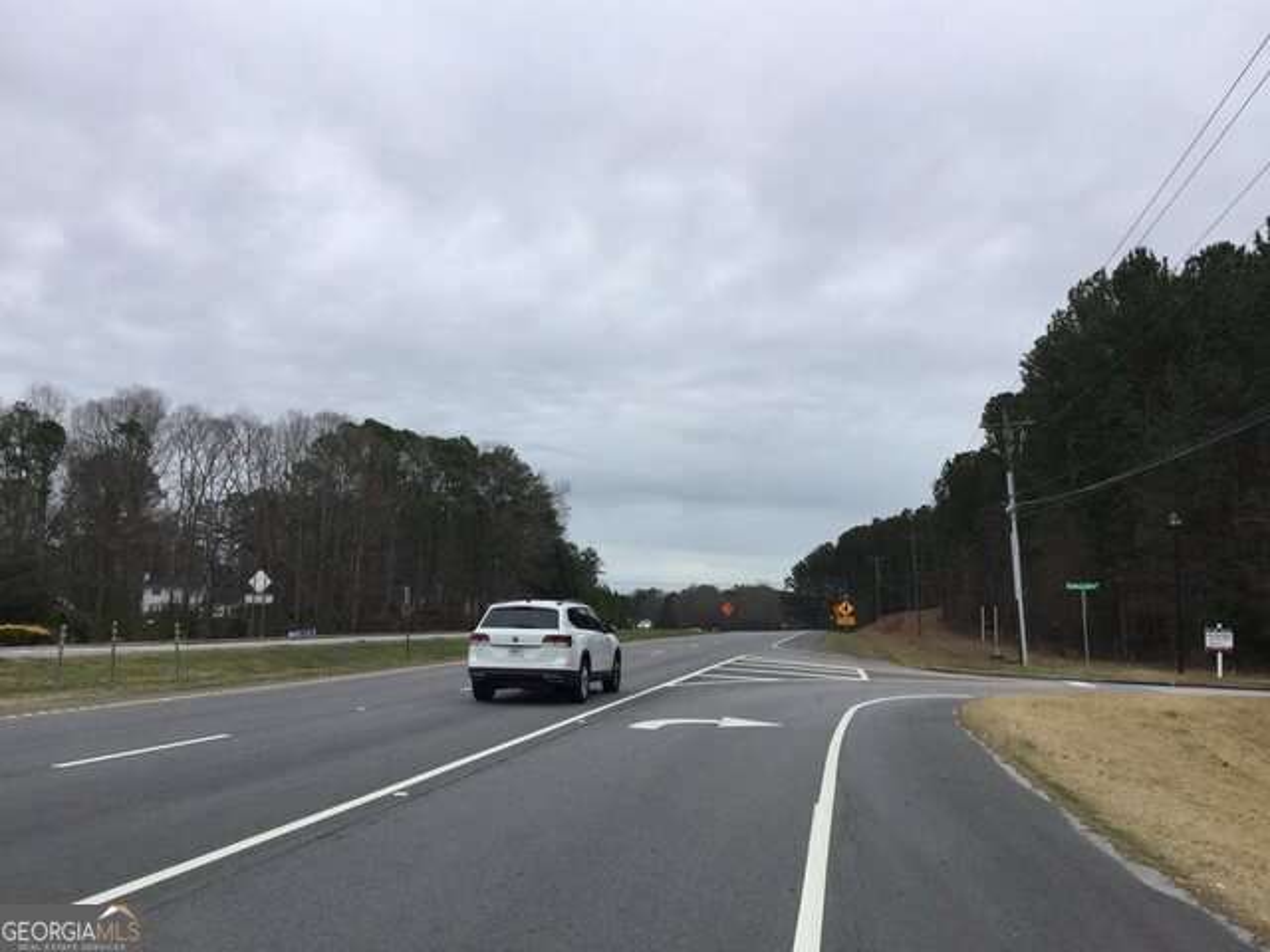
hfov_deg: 58.4
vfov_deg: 45.4
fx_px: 1137
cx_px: 635
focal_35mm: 31
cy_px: 476
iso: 25
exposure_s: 1/754
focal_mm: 3.3
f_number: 2.4
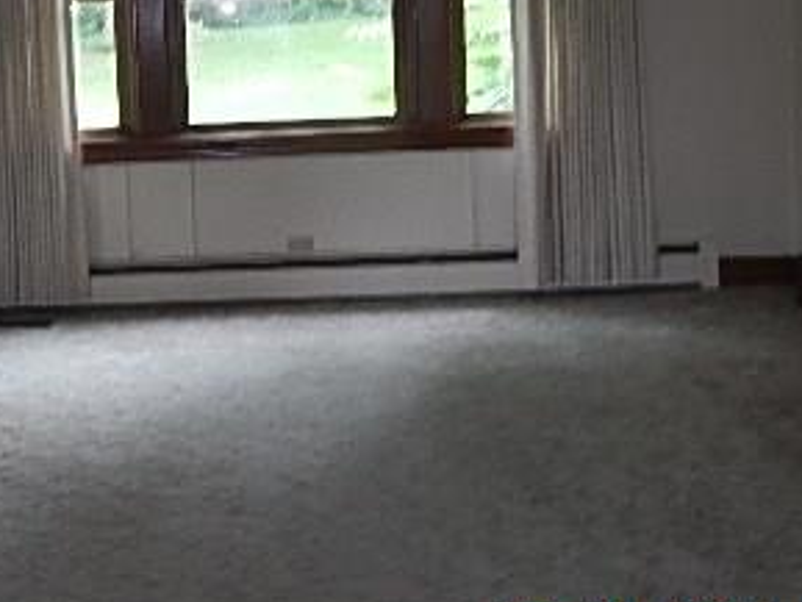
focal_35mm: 62
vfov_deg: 23.3
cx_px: 158
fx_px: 1437
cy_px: 108
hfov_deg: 30.4
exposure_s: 1/30
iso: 360
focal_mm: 5
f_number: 3.9
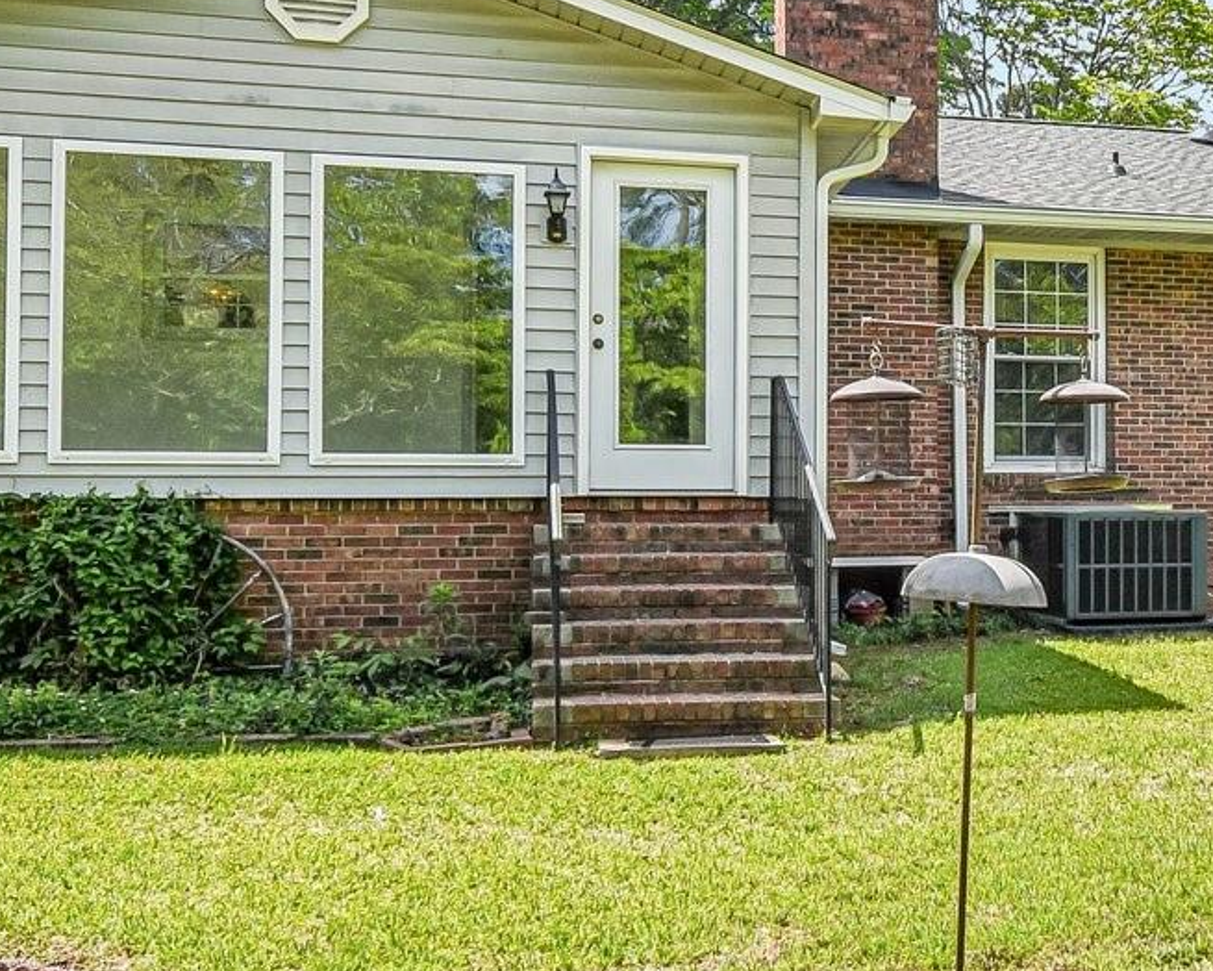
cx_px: 985
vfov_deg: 34.1
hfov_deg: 40.2
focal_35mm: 44
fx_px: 1580
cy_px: 464
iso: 200
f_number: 8
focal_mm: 15
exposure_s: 1/800
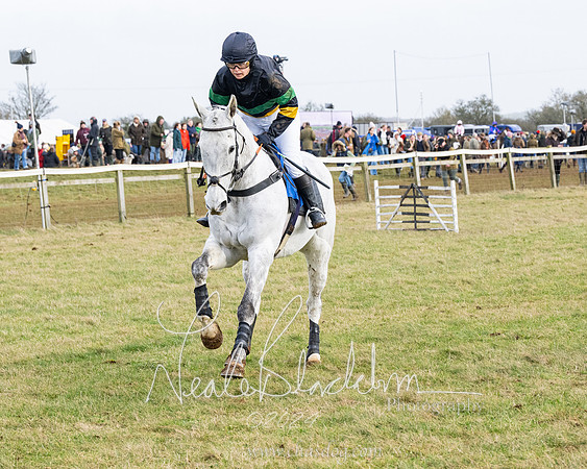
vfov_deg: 13.0
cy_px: 234
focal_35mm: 118
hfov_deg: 16.3
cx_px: 294
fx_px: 2055
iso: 800
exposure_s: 1/1600
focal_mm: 70
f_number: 5
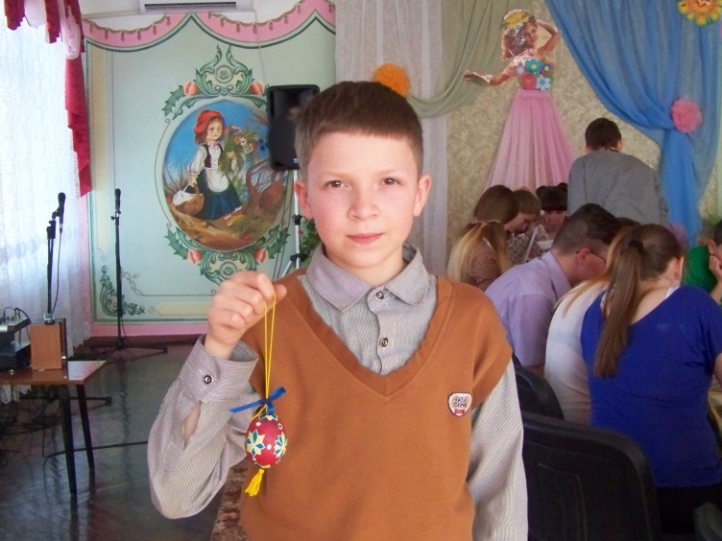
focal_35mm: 49
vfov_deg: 29.7
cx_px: 361
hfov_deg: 38.9
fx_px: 1022
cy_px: 245
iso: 400
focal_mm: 5.85
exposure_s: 1/250
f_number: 2.8
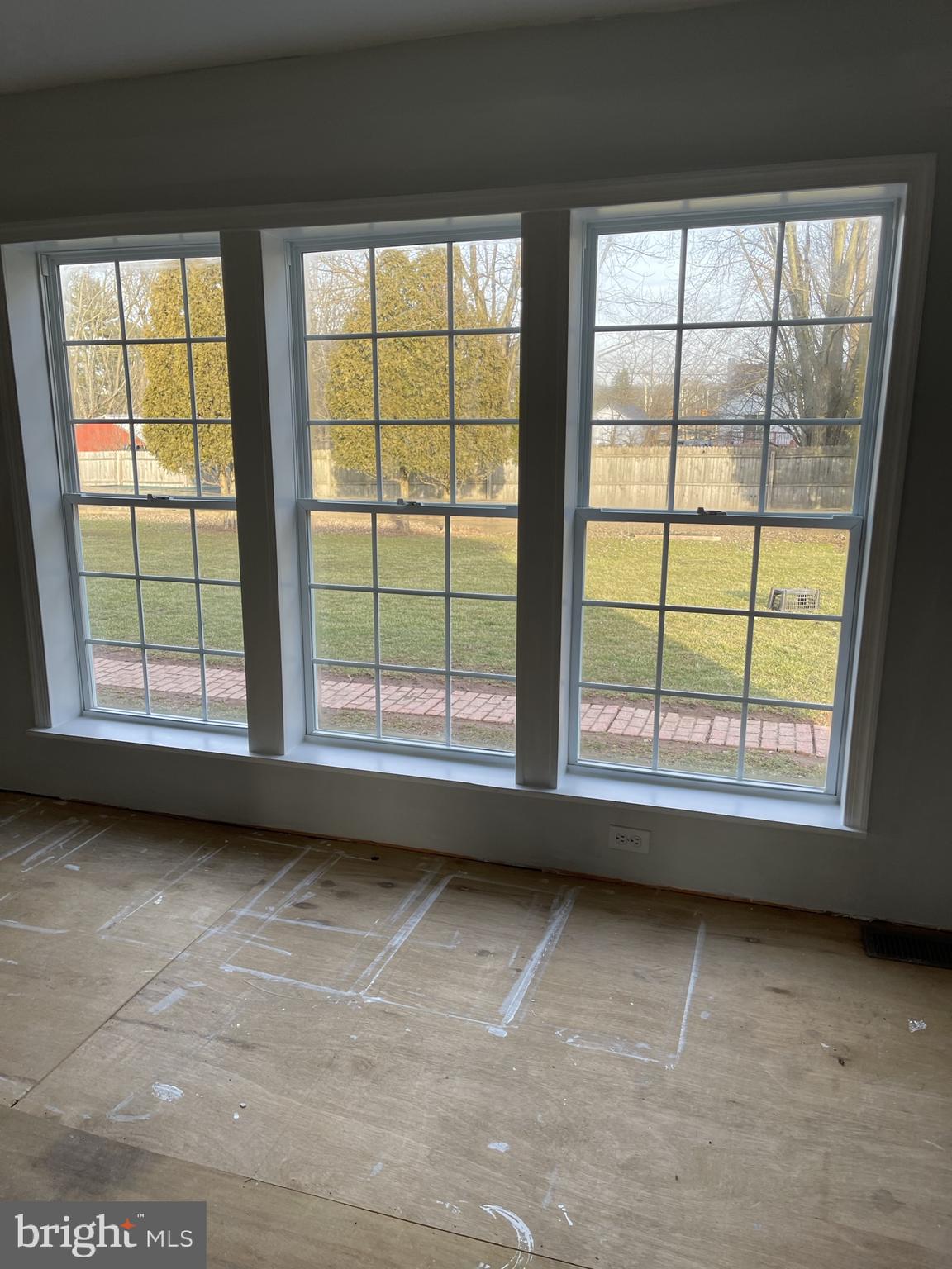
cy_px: 634
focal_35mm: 26
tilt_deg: -15.2
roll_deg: +1.1
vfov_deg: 67.3
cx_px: 476
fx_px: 953
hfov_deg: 53.1
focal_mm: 5.1
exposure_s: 1/209
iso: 32
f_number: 1.6
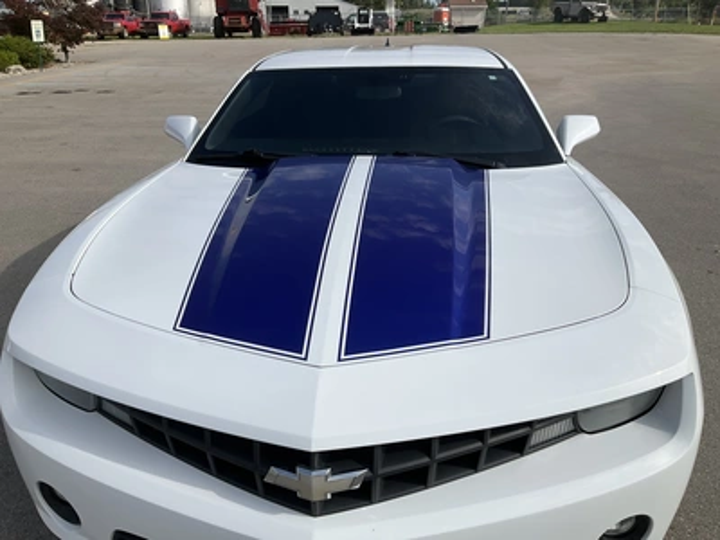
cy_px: 270
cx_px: 360
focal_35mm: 29
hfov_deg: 61.7
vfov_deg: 48.2
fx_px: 603
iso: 25
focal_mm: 3
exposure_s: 1/3125
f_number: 1.8
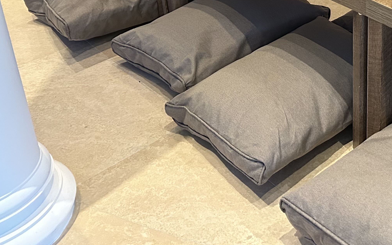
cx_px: 387
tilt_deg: -24.0
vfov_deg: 21.9
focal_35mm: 55
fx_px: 588
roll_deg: -0.6
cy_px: -47
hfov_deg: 33.9
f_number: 1.5
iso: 500
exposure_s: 1/50
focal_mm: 5.7
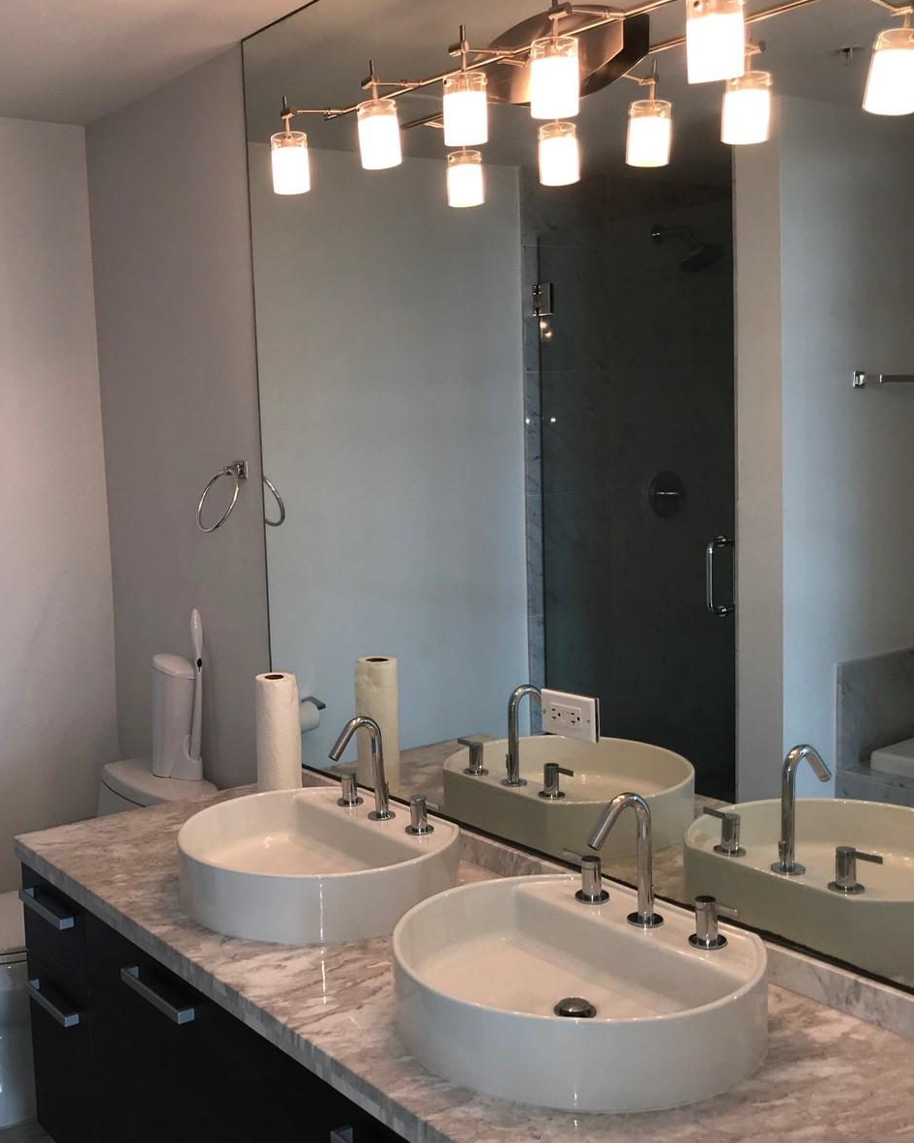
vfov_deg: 49.1
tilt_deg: -6.9
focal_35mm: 37
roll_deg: +2.2
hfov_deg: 39.8
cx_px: 327
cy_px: 573
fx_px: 1252
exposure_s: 1/99
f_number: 1.8
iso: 20
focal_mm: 3.99
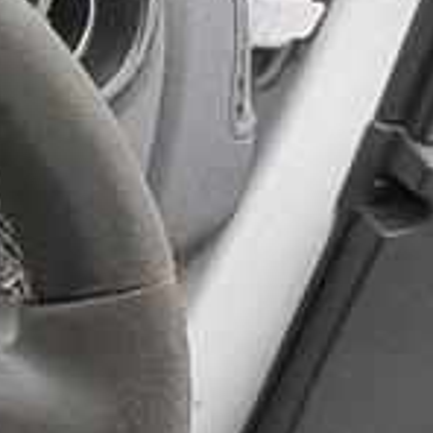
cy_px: 354
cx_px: -796
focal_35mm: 75
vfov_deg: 22.7
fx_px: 1061
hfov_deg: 12.3
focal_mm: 2.22
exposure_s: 1/99
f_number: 2.2
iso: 100
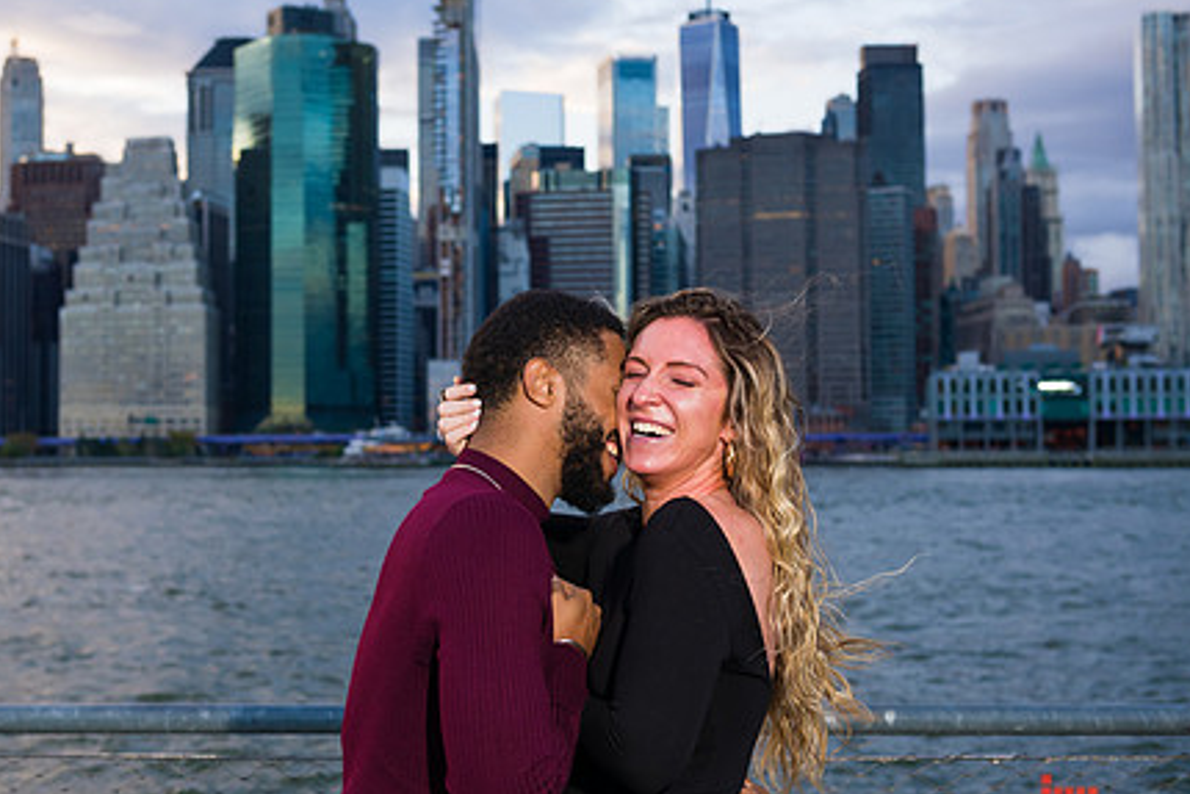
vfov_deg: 25.1
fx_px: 1785
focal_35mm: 54
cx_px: 434
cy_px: 383
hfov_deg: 36.6
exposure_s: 1/200
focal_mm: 40
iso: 250
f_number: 4
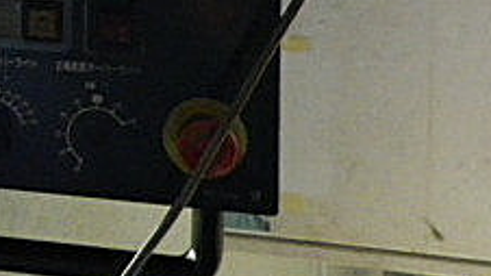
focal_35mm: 77
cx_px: -130
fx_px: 1002
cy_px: -213
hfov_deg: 24.4
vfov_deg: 14.0
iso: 400
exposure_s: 1/30
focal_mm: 4.5
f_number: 3.5
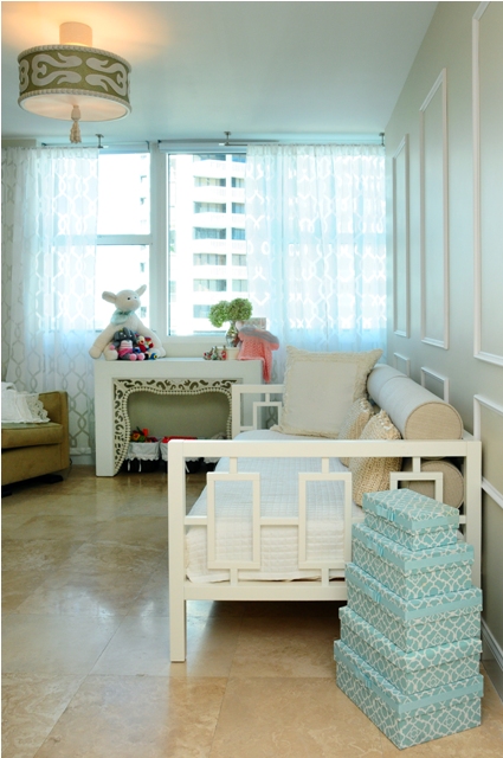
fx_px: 630
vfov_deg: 62.0
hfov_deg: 43.5
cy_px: 379
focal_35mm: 30
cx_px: 252
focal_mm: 20
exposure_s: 1/125
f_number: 6.3
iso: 400
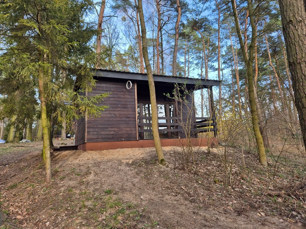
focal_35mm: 23
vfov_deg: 58.9
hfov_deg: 73.9
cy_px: 114
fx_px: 203
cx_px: 153
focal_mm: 5.4
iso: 25
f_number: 1.8
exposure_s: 1/182
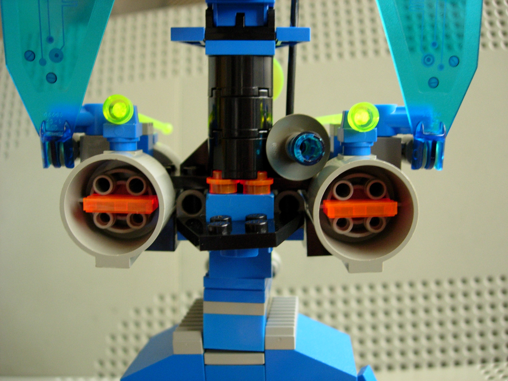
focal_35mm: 38
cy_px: 190
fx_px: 558
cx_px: 254
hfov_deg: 49.0
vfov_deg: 37.7
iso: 194
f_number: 2.8
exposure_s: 1/32
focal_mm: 7.8
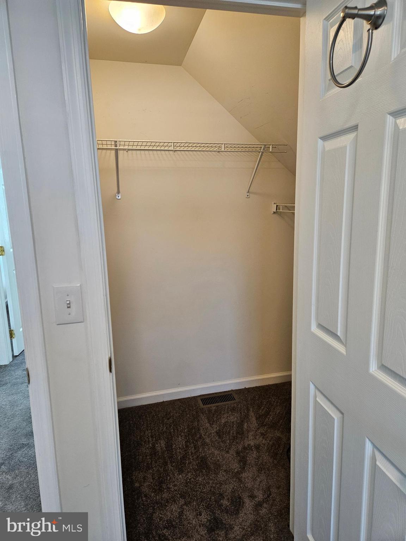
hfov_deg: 58.9
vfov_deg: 73.9
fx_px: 360
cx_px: 203
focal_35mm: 23
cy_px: 270
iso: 200
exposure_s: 1/120
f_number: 1.8
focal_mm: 5.4
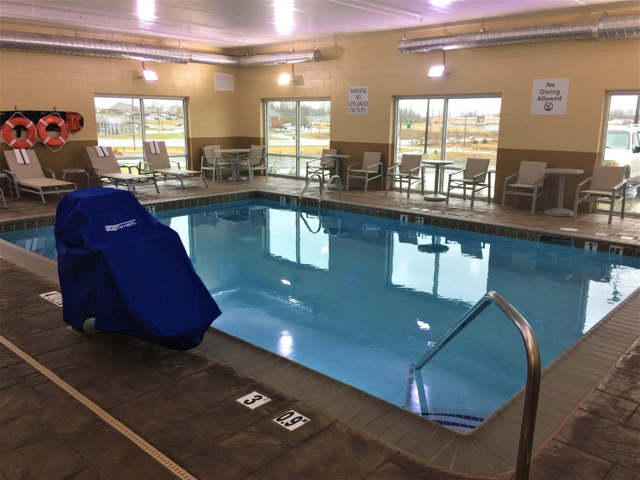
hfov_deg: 61.7
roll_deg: -0.6
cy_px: 240
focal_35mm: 29
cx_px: 320
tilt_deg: -11.9
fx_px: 536
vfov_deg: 48.2
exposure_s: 1/30
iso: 50
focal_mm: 4.15
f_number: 2.2
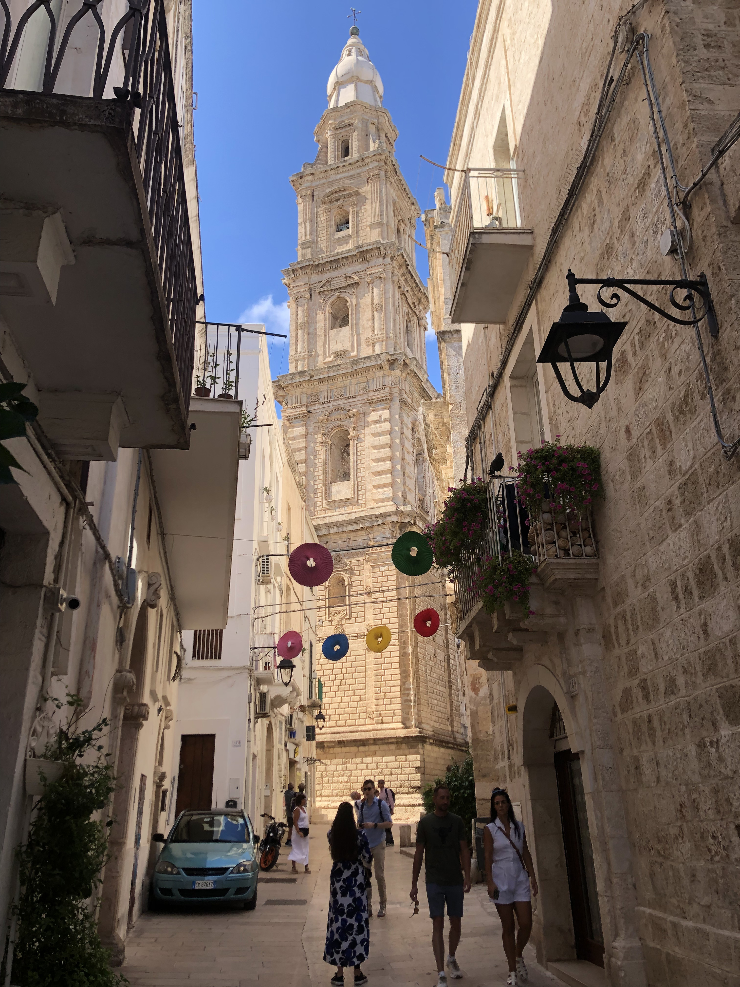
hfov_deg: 49.7
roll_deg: +1.6
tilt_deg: +21.4
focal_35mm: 28
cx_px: 370
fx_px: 798
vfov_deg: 63.4
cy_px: 494
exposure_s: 1/714
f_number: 1.8
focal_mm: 4
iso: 20
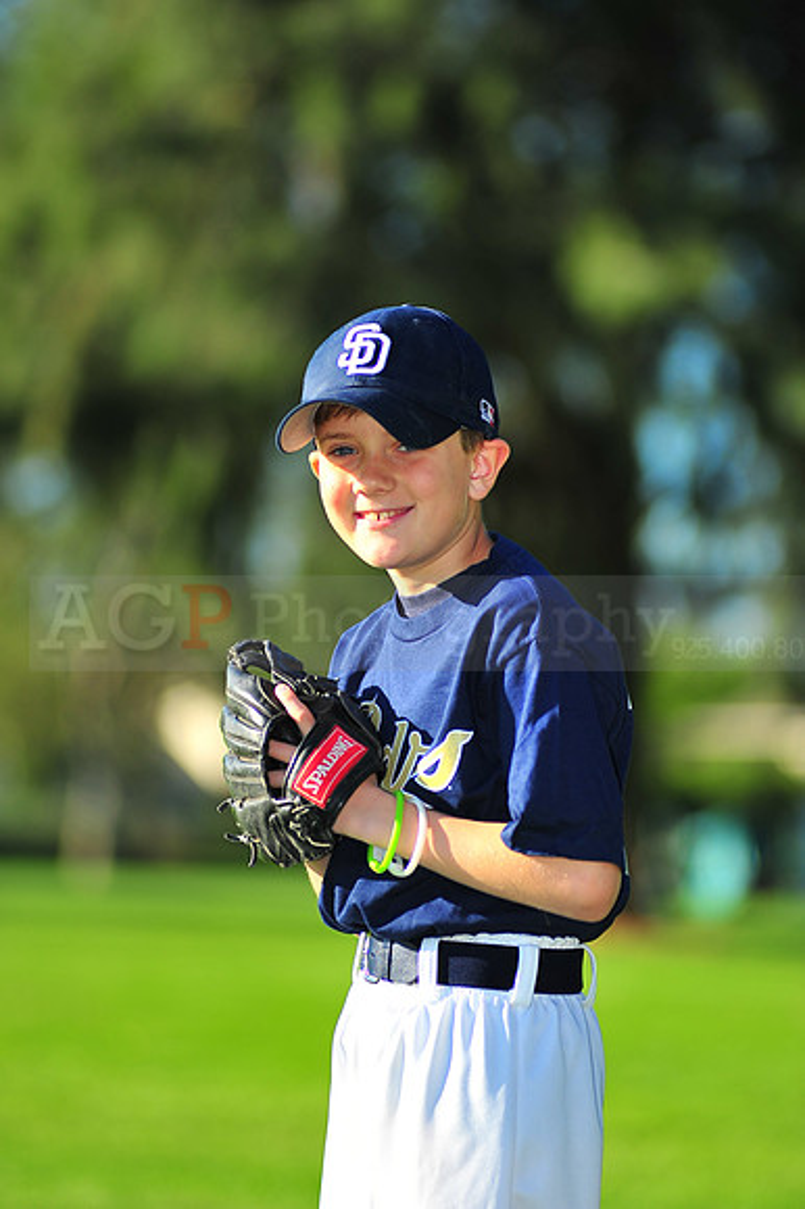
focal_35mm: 180
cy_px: 604
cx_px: 402
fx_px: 6044
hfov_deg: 7.6
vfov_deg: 11.4
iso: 200
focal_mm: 180
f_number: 3.5
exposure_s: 1/1600
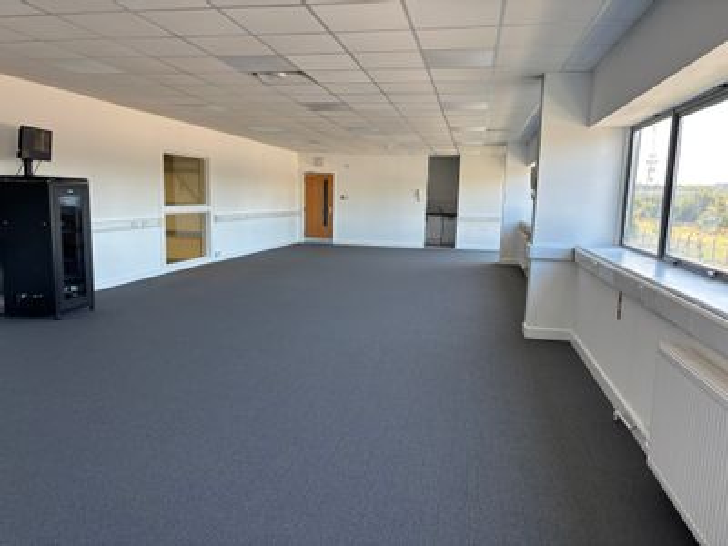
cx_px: 364
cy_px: 273
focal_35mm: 26
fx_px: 547
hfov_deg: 67.3
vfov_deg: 53.1
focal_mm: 5.96
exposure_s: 1/121
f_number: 1.6
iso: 50
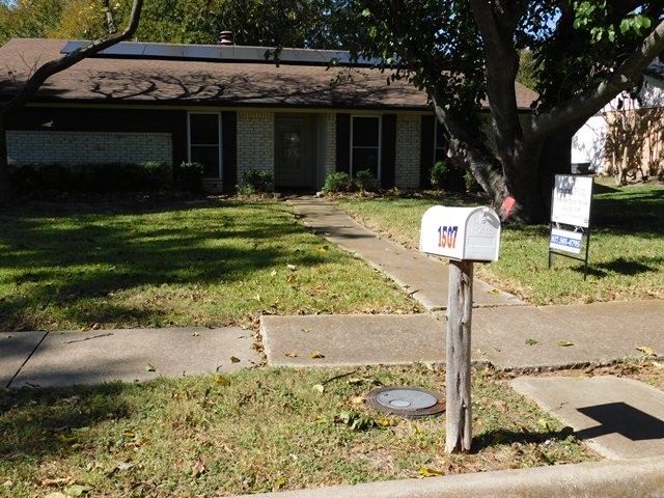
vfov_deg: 39.7
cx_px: 332
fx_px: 691
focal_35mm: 36
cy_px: 249
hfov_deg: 51.4
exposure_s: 1/1000
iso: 125
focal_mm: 6.3
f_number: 3.5
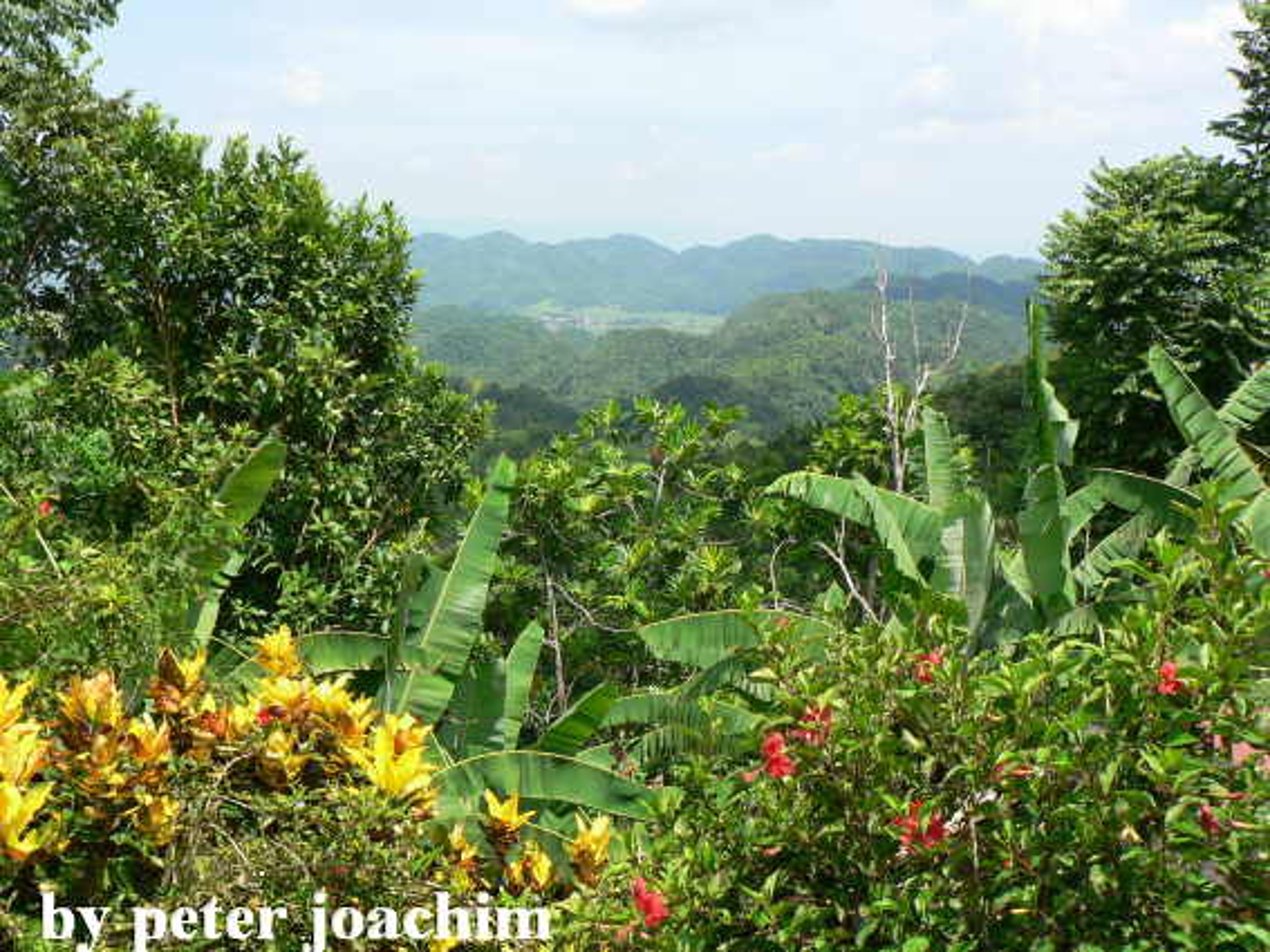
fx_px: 1871
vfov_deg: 28.6
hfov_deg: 37.5
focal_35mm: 51
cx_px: 635
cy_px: 476
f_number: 4
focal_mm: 8.8
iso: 64
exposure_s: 1/320
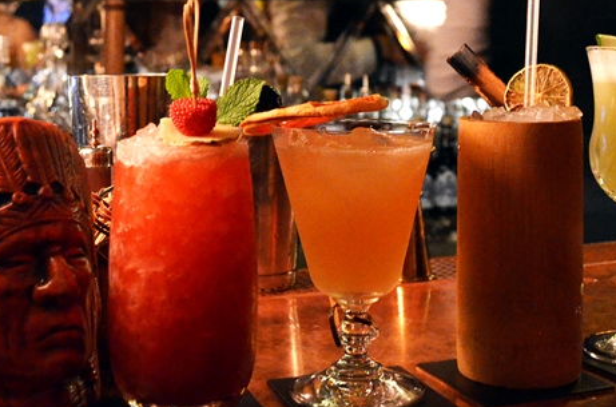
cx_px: 302
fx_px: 1024
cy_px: 97
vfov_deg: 22.3
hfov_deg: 33.5
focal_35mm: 60
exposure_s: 1/10
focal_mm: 18
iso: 3200
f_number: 3.5
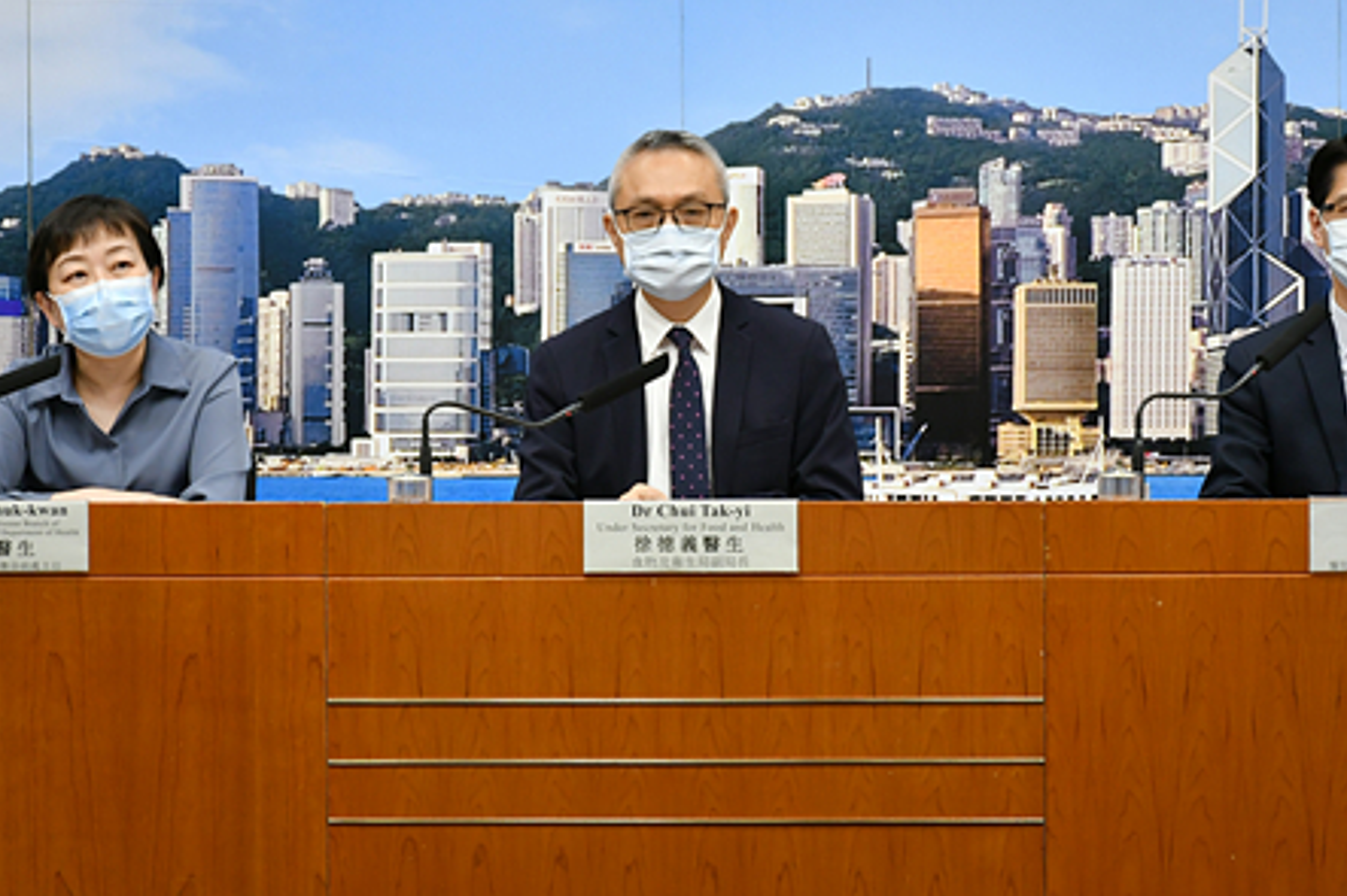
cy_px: 361
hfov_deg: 12.0
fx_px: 6433
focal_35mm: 172
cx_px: 724
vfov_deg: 8.0
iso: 1250
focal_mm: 85
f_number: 6.3
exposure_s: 1/160
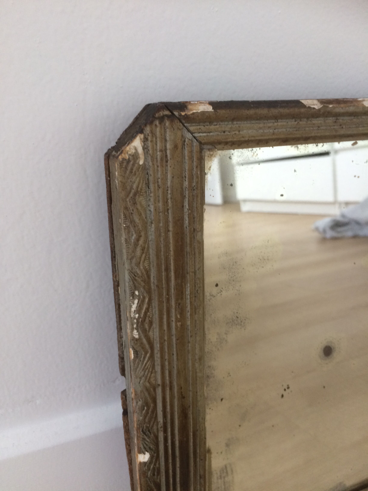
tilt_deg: -31.1
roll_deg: -3.8
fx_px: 411
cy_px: 246
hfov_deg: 48.2
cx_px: 184
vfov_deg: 61.7
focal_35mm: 29
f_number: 2.2
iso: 125
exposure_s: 1/33
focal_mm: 4.15
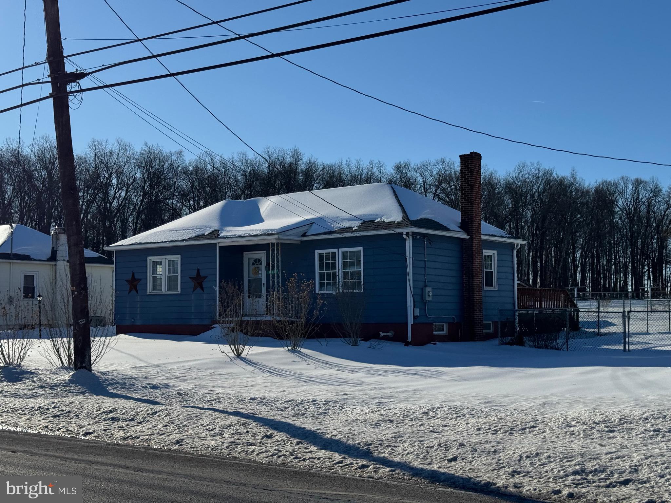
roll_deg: +2.7
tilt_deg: +3.0
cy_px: 252
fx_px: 930
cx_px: 336
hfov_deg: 39.7
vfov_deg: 30.3
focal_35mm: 48
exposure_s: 1/9009
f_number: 1.78
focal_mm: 6.76
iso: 64
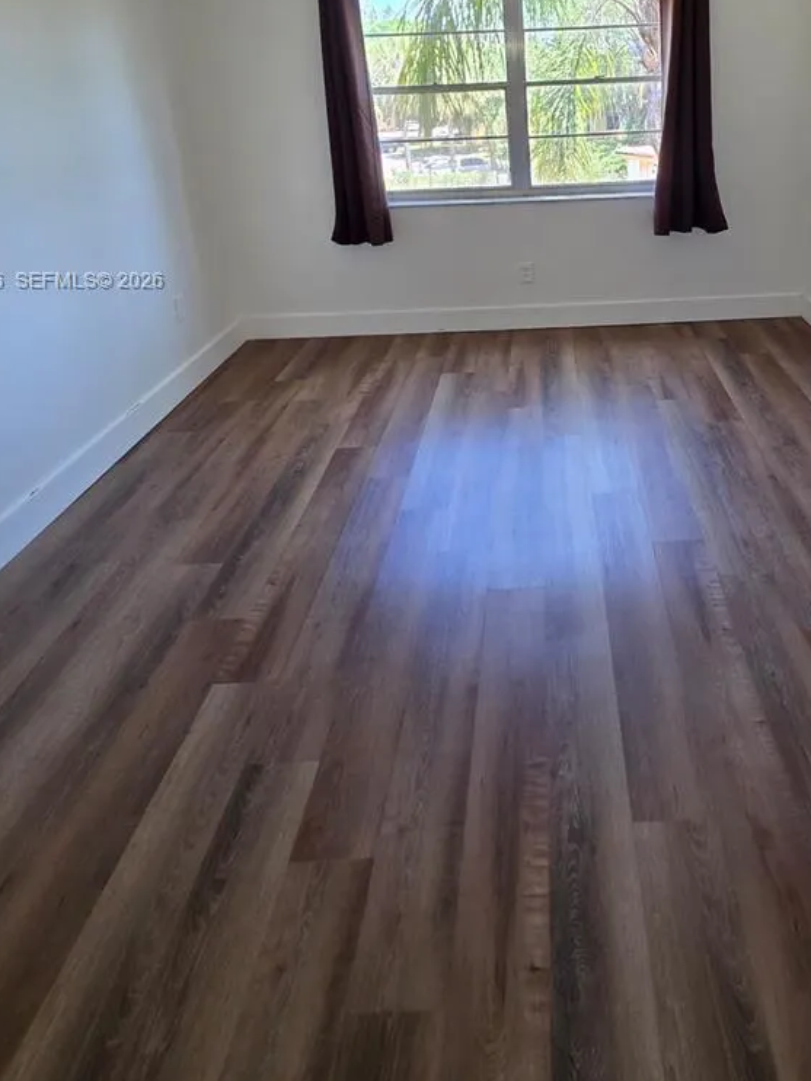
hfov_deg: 61.7
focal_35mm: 21
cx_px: 549
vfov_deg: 73.9
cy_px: 282
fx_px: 656
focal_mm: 2.2
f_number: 1.9
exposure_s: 1/120
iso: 125
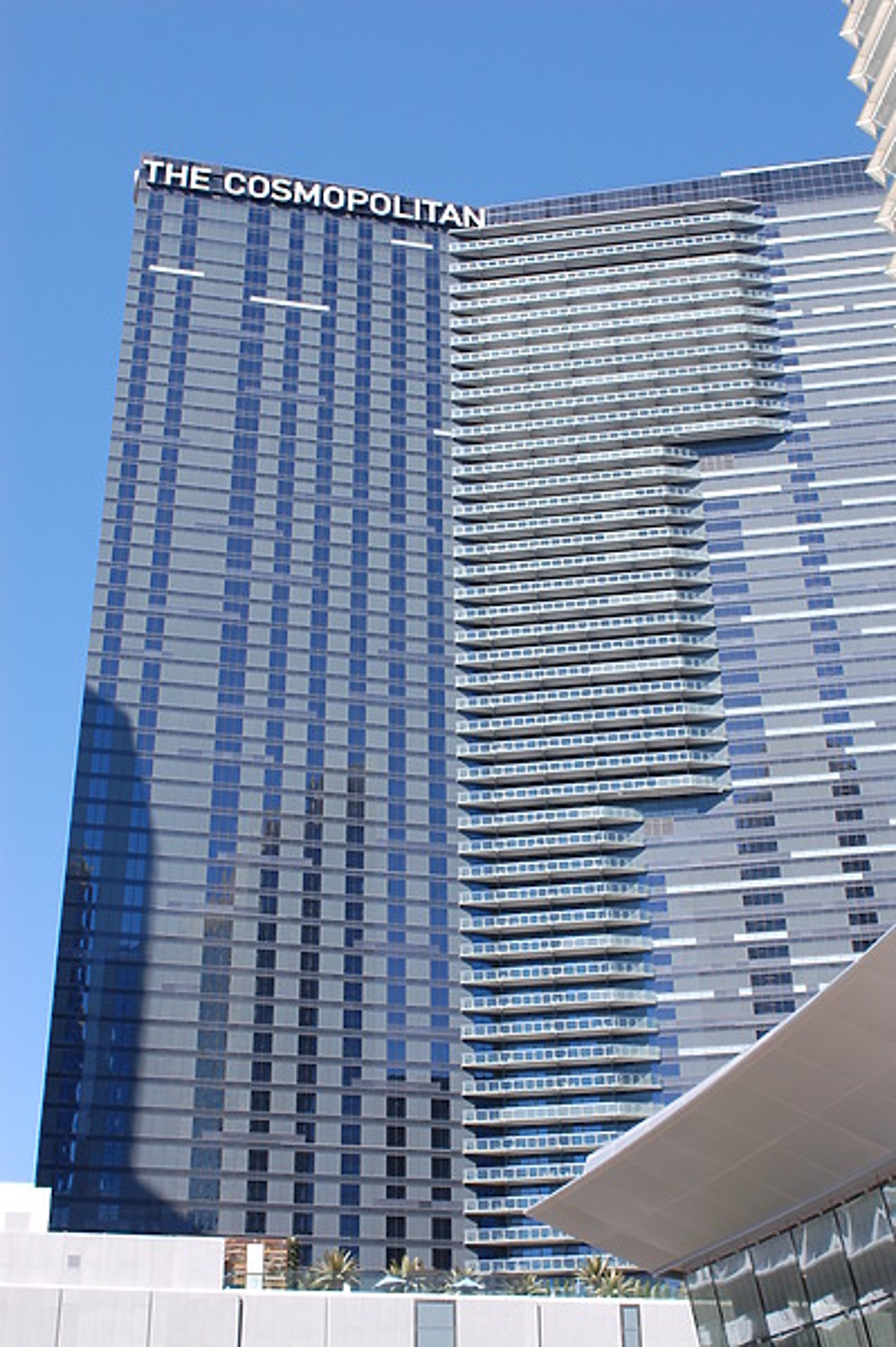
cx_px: 448
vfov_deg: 42.4
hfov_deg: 28.9
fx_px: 1739
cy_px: 674
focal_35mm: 46
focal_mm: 31
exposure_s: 1/250
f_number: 8
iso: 200
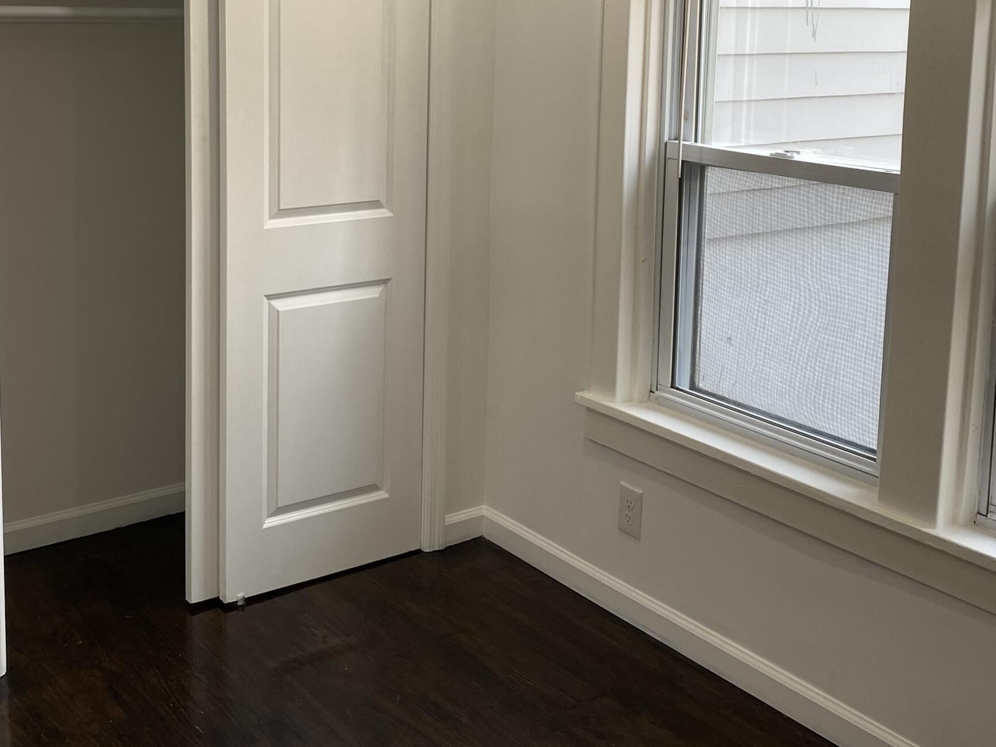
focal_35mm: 45
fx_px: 1295
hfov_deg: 41.9
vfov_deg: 31.5
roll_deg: -0.3
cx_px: 398
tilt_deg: -8.7
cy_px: 176
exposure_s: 1/120
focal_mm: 4.25
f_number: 1.8
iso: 50
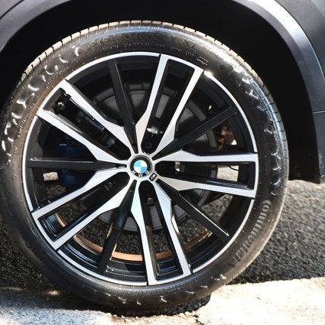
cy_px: 162
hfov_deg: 8.9
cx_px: 132
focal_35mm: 196
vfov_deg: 8.9
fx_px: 2082
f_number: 4.8
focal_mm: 102
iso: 800
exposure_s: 1/250
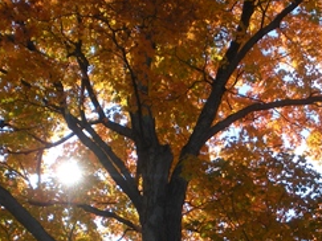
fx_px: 827
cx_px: 197
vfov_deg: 16.4
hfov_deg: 22.0
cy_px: 217
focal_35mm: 89
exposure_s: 1/520
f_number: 3.5
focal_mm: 6.3
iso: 64
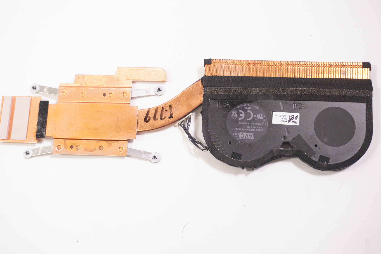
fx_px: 508
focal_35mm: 48
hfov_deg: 41.1
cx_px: 190
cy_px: 127
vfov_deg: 28.0
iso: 3200
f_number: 5.6
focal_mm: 32
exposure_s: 1/320
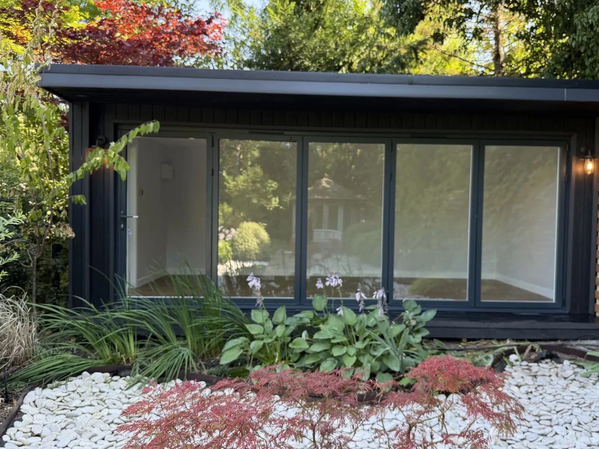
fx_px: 519
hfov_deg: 59.9
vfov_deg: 46.8
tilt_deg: -1.5
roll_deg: -1.1
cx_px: 328
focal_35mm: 30
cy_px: 228
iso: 80
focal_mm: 6.76
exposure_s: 1/240
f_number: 1.78
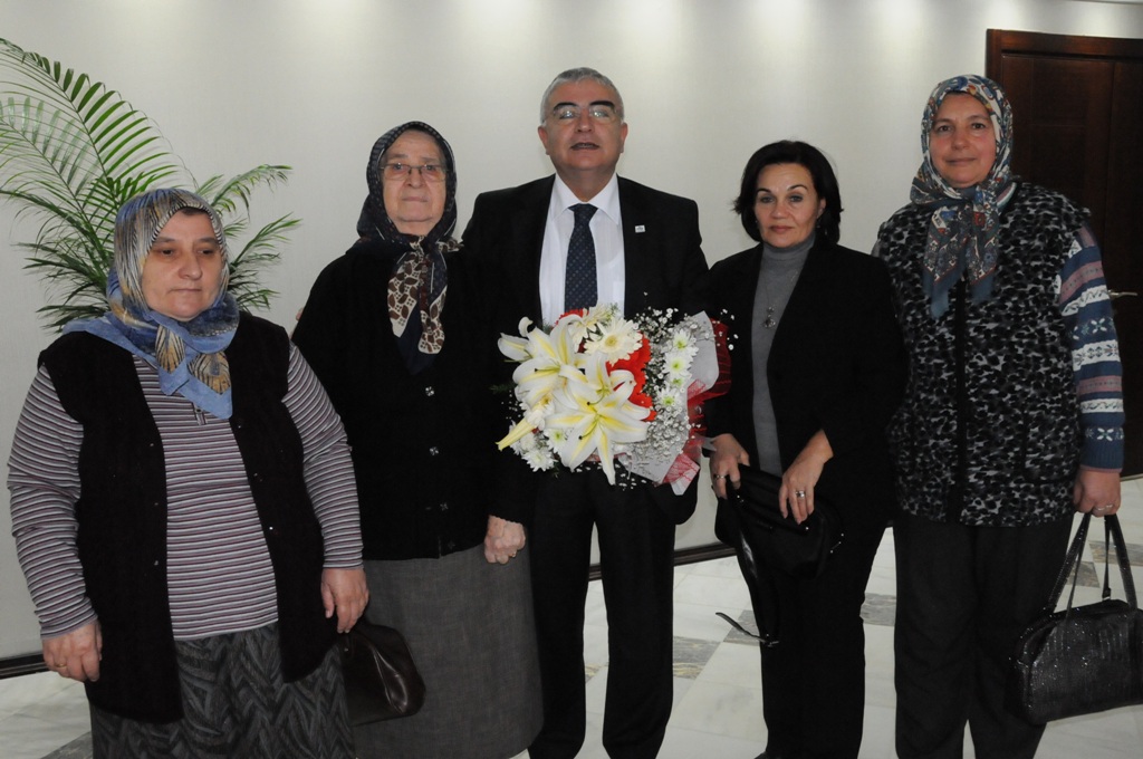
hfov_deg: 62.0
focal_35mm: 30
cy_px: 380
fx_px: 951
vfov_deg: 43.5
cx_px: 572
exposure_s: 1/60
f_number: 7.1
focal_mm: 20
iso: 3200
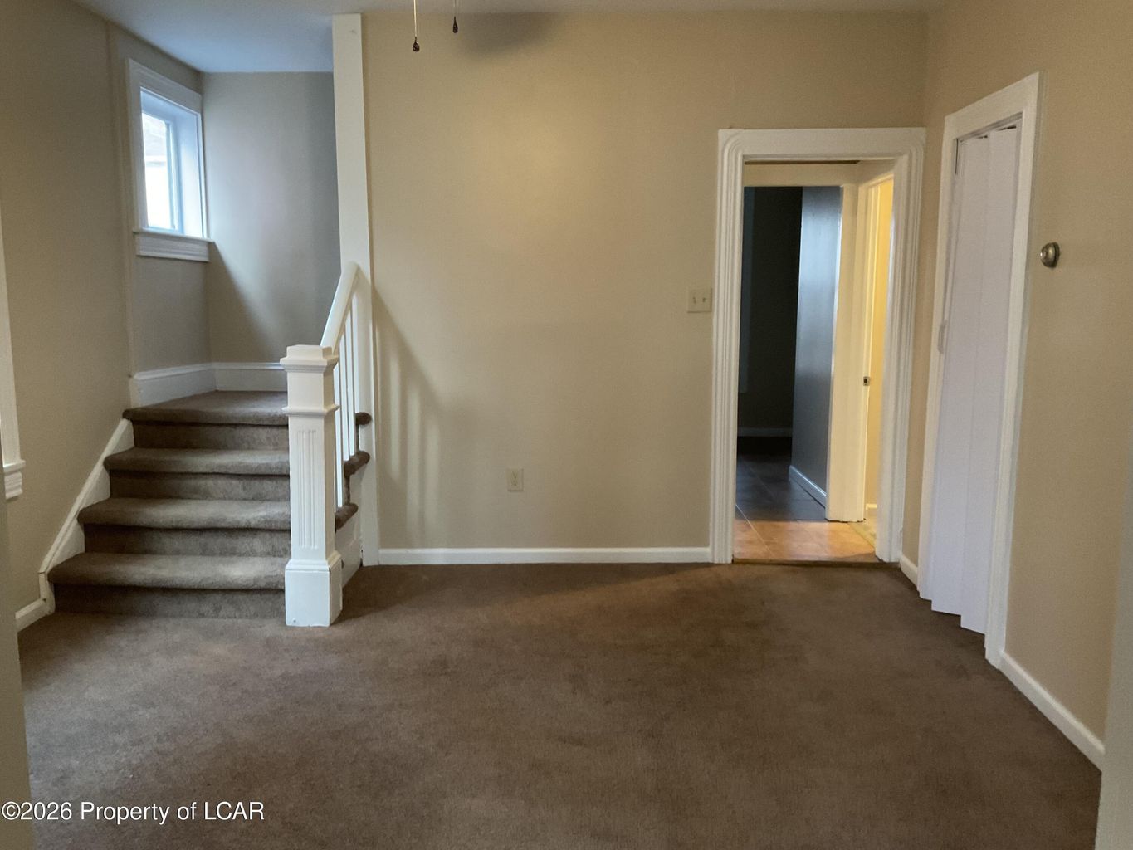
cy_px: 425
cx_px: 566
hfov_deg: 61.7
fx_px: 949
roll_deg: +1.5
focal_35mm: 29
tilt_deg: -8.3
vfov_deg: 48.2
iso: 320
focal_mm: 3
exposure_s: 1/40
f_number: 1.8
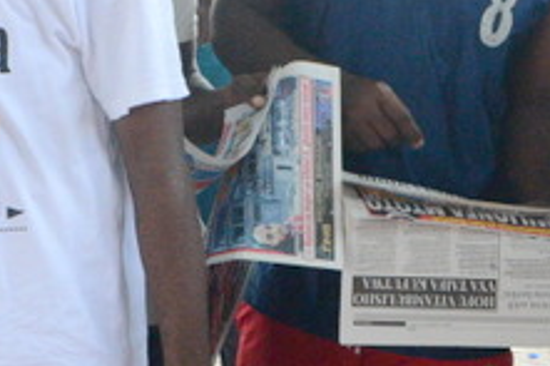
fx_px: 1450
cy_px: 178
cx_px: 192
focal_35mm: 95
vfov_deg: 14.4
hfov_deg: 21.4
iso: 3200
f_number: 11
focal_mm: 20
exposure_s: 1/500
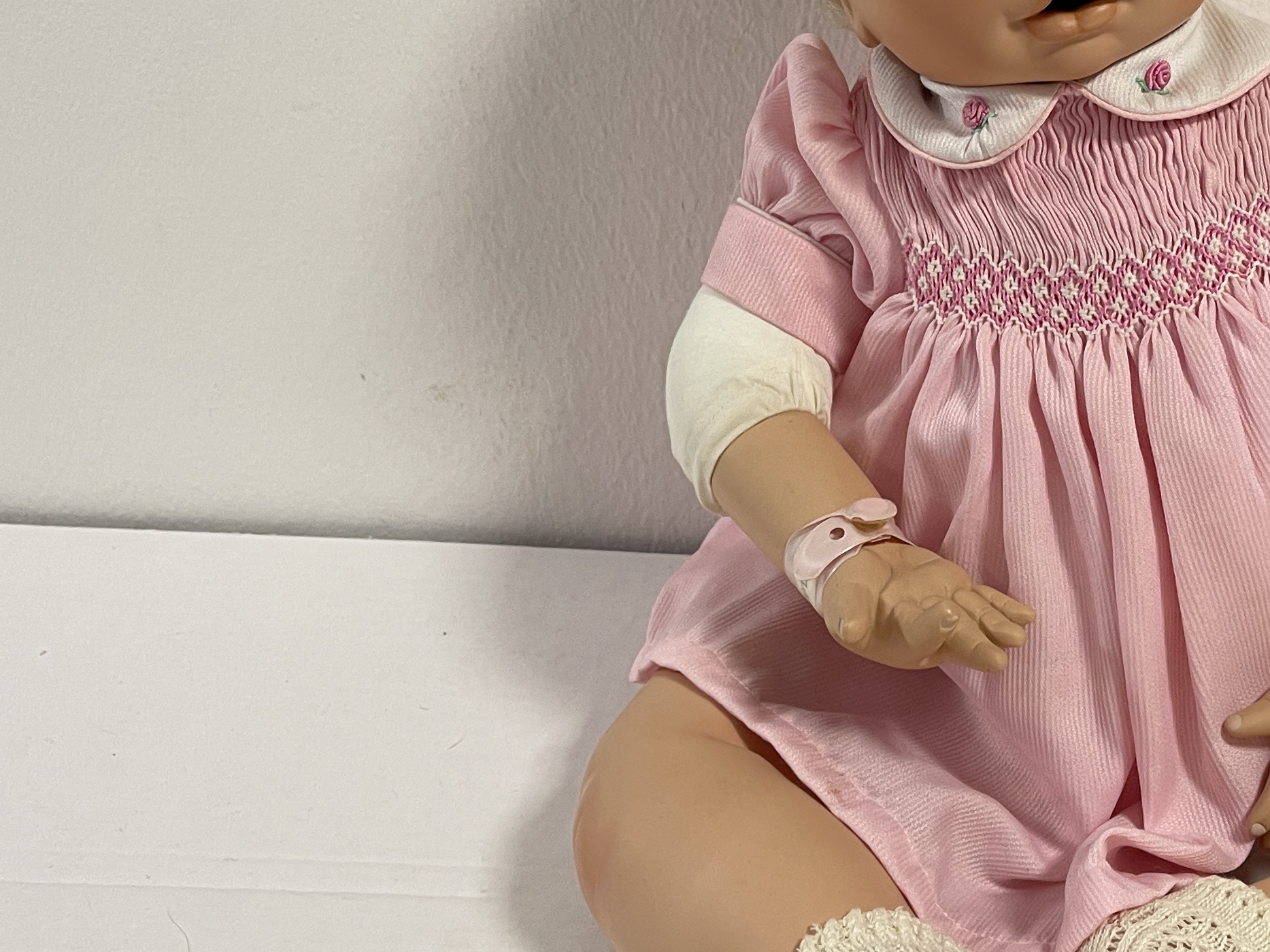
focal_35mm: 54
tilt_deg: -19.5
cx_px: 1044
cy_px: 401
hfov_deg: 34.3
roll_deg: -1.4
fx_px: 1981
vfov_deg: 27.0
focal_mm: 5.1
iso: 100
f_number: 1.6
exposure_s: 1/50
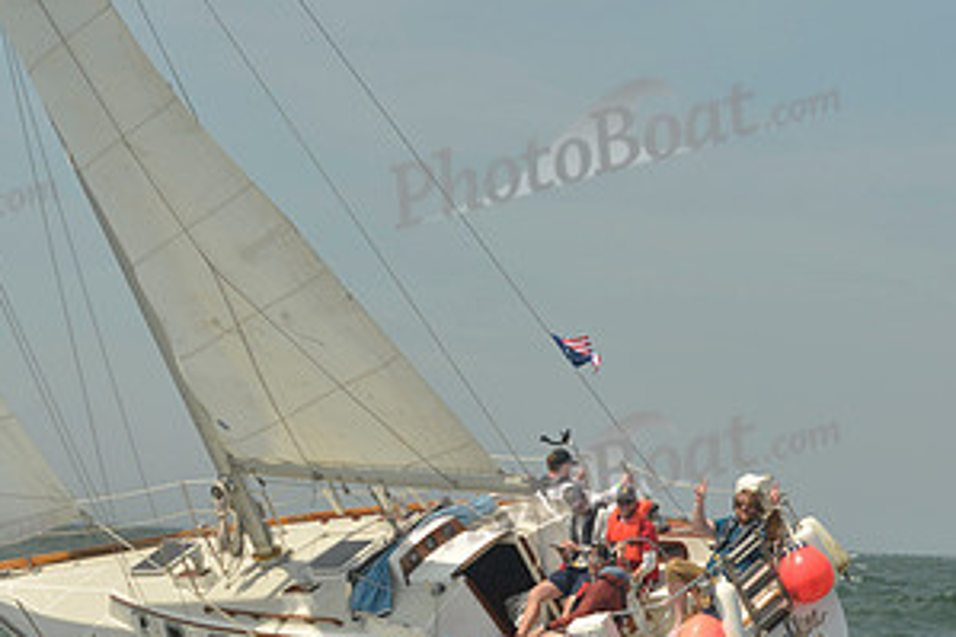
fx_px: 3609
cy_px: 357
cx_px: 227
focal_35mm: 136
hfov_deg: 15.0
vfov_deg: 10.1
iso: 200
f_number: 8
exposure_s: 1/1250
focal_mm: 70
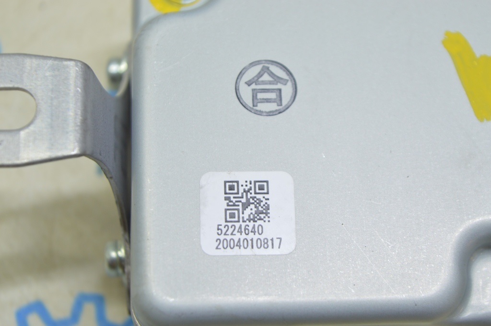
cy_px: 163
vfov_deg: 16.5
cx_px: 246
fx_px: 1124
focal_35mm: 82
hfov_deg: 24.6
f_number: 5.6
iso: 400
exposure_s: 1/20
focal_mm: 55
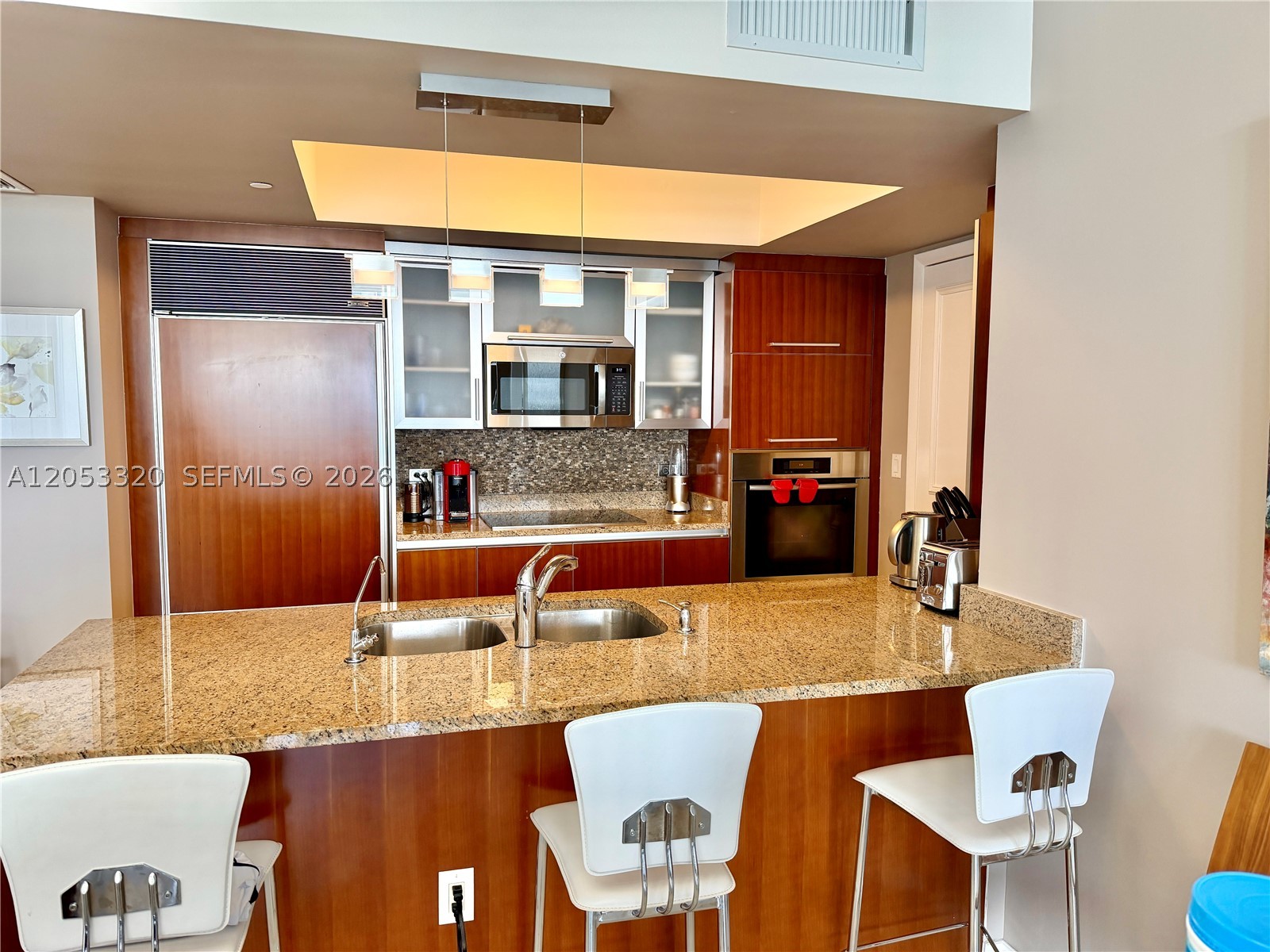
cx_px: 635
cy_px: 476
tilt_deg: -5.0
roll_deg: -0.7
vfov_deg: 56.8
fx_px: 881
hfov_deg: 71.6
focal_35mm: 24
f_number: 1.78
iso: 200
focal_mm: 6.76
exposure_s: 1/88
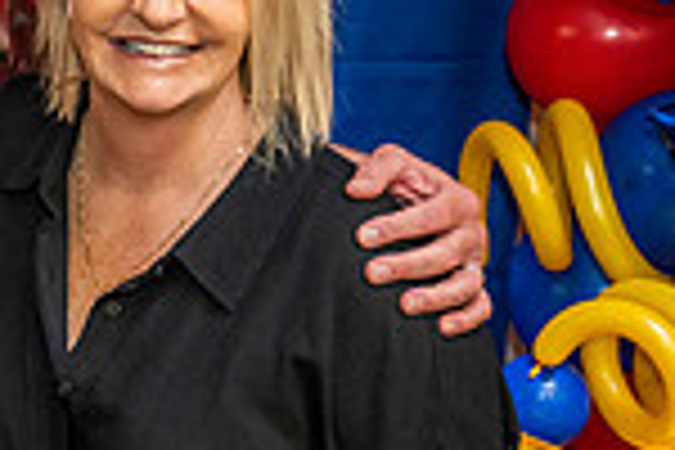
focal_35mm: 145
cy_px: 97
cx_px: -396
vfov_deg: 9.4
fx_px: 2719
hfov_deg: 13.2
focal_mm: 37
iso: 2000
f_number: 4
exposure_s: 1/160
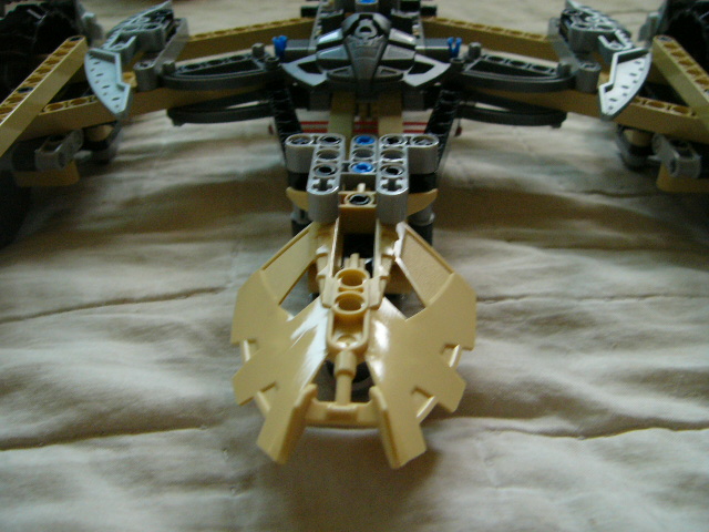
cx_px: 354
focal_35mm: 36
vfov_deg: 39.7
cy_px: 266
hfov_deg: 51.4
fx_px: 737
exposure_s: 1/40
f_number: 2.8
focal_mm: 6
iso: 200
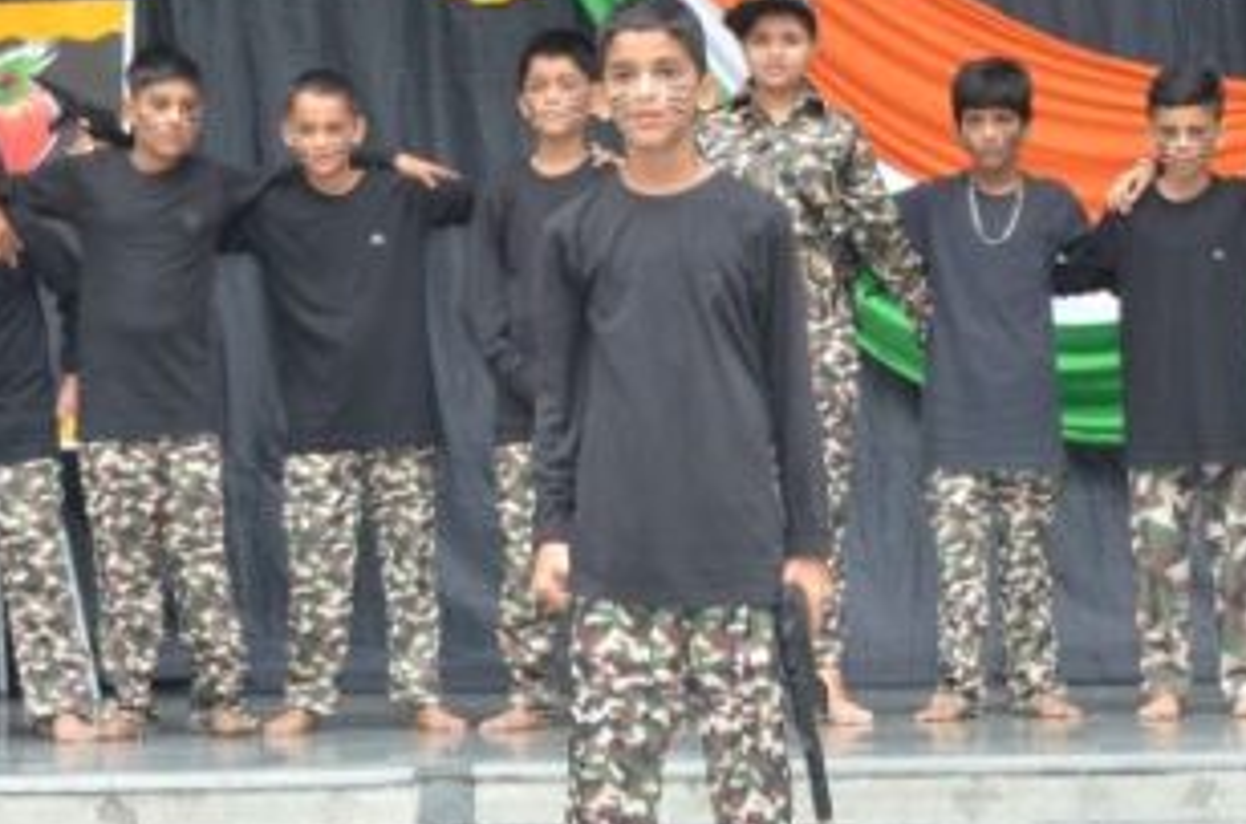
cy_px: 284
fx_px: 4108
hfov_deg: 17.2
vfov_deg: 11.4
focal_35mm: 119
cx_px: 743
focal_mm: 38
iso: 1600
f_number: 6.3
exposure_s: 1/250
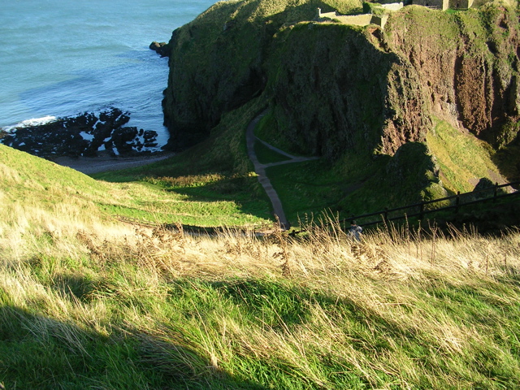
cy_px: 195
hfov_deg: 49.0
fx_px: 571
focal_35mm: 38
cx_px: 260
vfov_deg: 37.7
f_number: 2.8
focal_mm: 5.8
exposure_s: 1/351
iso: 50
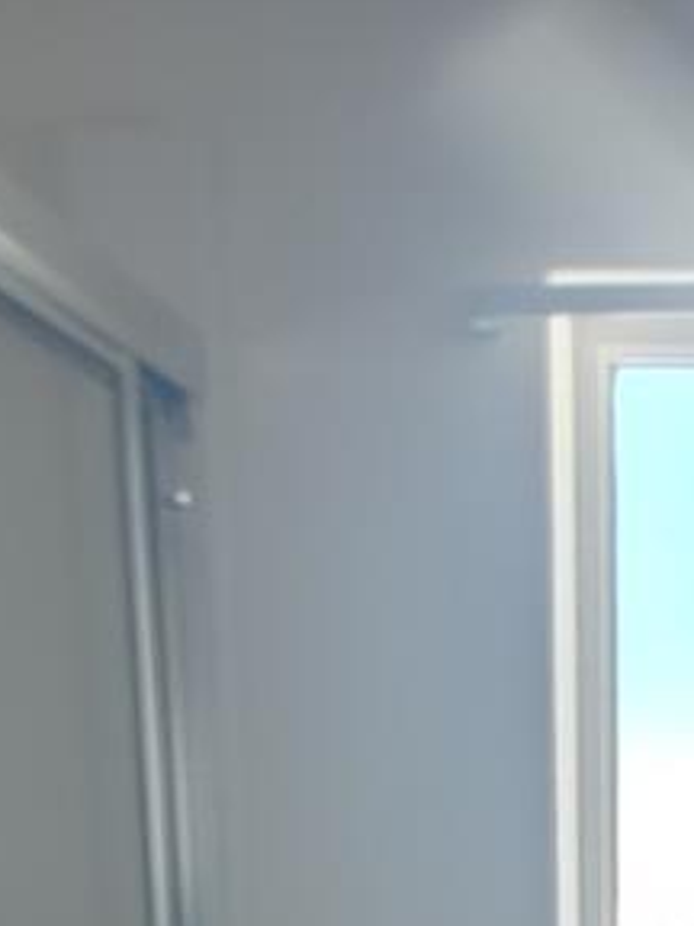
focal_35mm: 78
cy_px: 1575
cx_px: 811
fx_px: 2085
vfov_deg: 19.8
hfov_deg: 18.0
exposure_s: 1/33
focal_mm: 1.78
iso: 50
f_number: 1.9
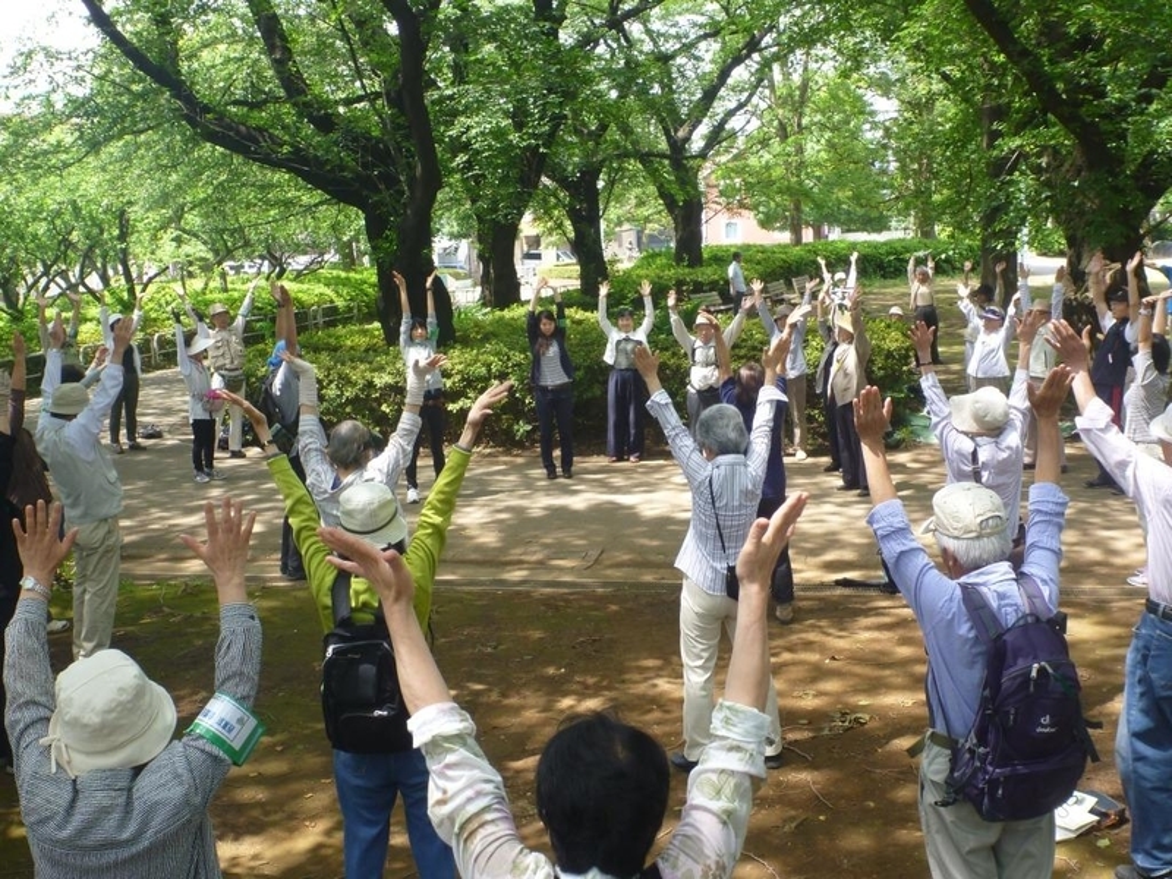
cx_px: 586
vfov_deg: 35.1
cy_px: 440
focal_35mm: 41
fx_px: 1388
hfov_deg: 45.8
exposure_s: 1/60
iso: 125
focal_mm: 7.4
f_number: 4.2
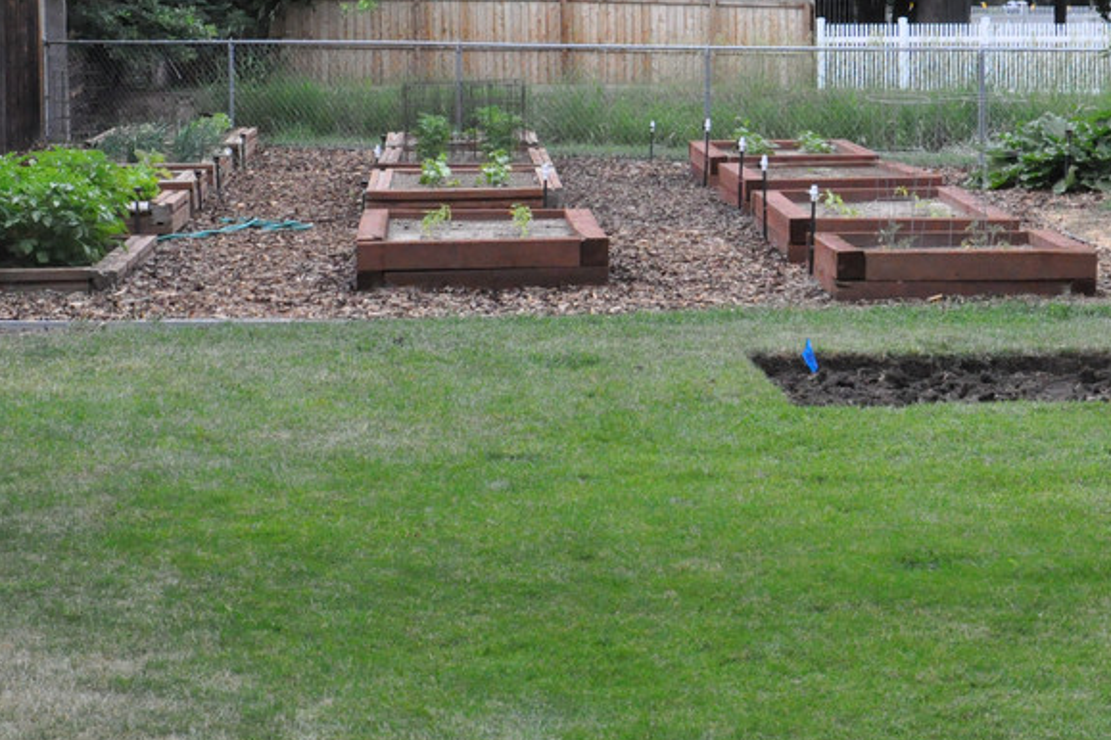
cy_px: 261
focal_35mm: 106
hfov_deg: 19.3
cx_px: 658
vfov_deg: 12.9
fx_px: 3271
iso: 3200
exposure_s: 1/320
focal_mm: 34
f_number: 9
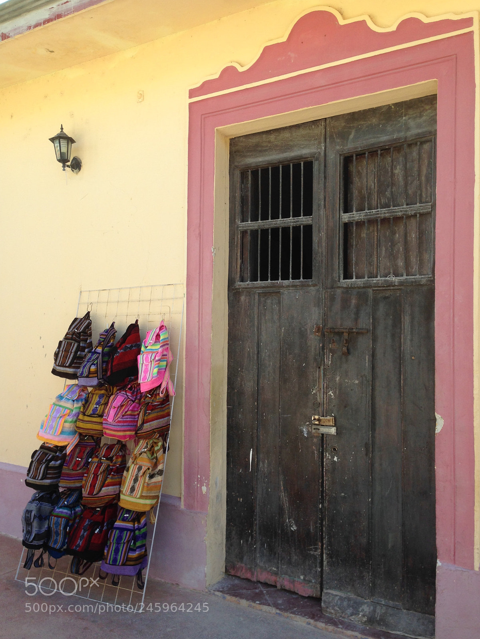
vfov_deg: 55.3
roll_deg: +0.3
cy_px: 320
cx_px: 240
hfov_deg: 43.0
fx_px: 610
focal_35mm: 33
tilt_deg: +4.1
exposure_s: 1/396
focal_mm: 4.12
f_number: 2.4
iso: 50
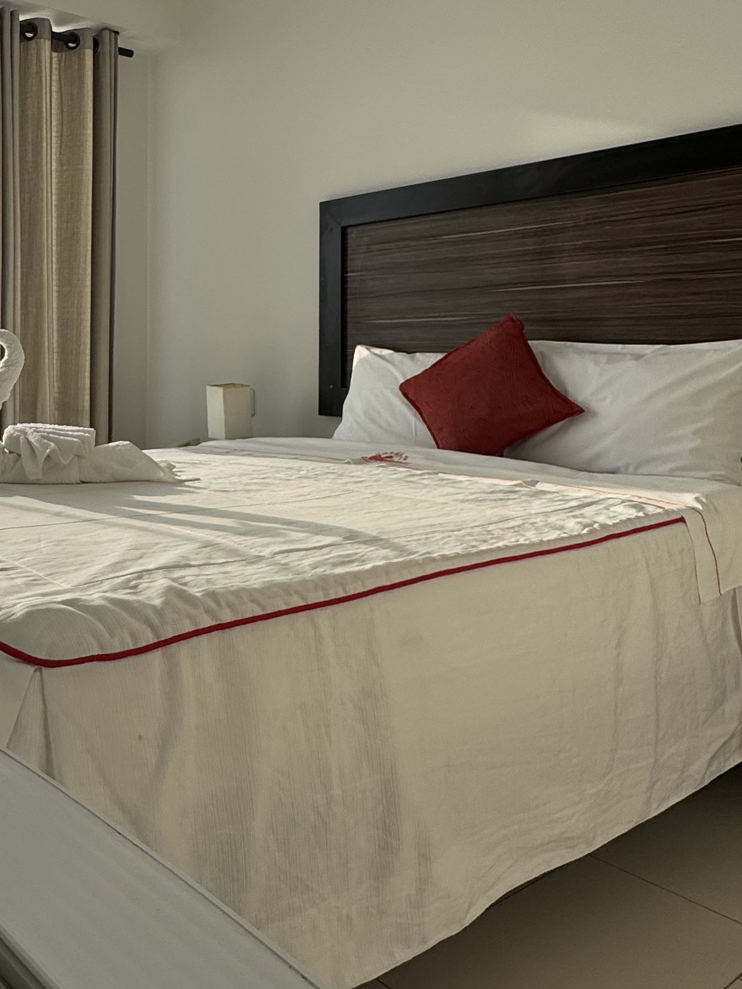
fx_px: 915
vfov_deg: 56.0
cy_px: 355
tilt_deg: +0.6
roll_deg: +1.4
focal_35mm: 32
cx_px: 86
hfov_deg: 41.0
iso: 50
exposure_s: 1/831
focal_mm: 2.22
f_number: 2.2
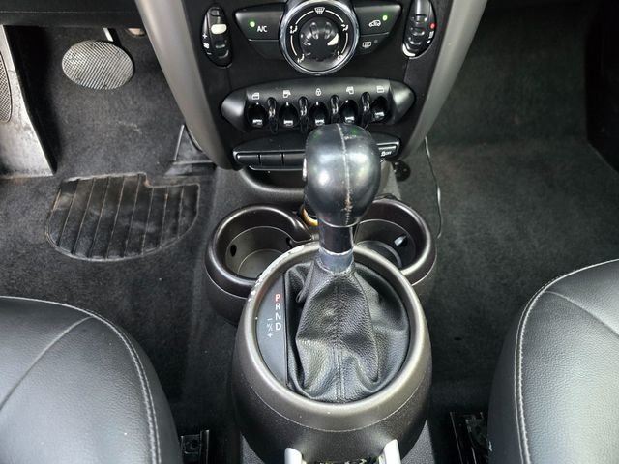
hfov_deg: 73.9
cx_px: 310
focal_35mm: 23
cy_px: 232
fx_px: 411
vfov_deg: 58.9
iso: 1000
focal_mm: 6.3
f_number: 1.7
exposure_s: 1/60
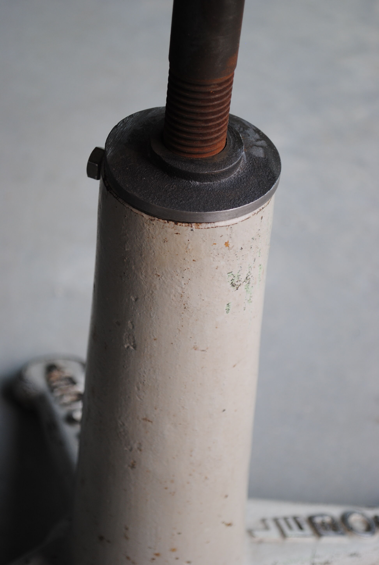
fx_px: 1297
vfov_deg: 24.6
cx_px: 190
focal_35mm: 82
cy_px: 282
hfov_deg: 16.6
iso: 200
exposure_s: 1/50
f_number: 5.6
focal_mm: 55
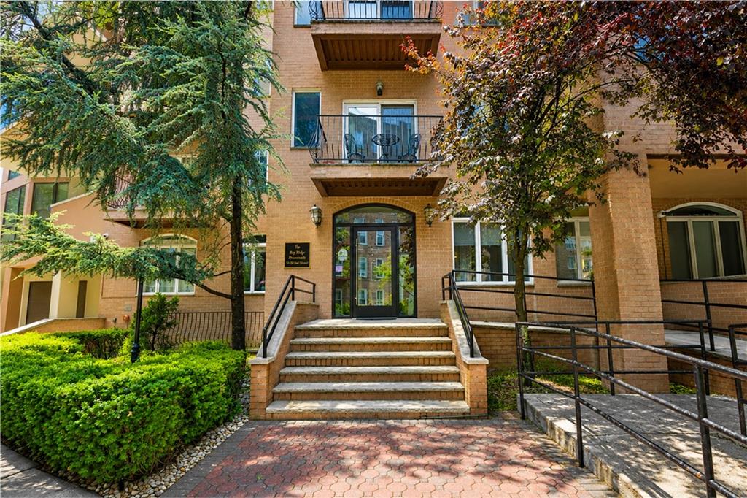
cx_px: 374
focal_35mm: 18
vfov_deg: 67.3
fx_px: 373
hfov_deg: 90.0
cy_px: 249
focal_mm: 18
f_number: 4
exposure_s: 1/160
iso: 500
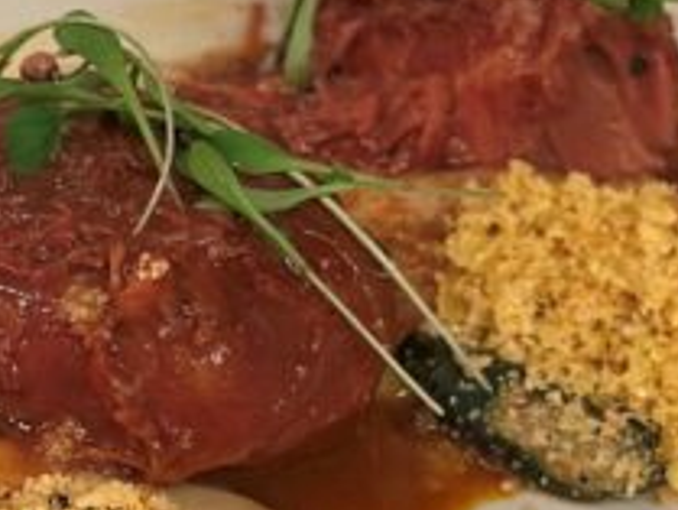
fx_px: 2156
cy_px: 409
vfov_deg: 13.4
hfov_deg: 17.8
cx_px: 175
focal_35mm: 110
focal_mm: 6.86
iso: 640
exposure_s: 1/30
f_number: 1.78
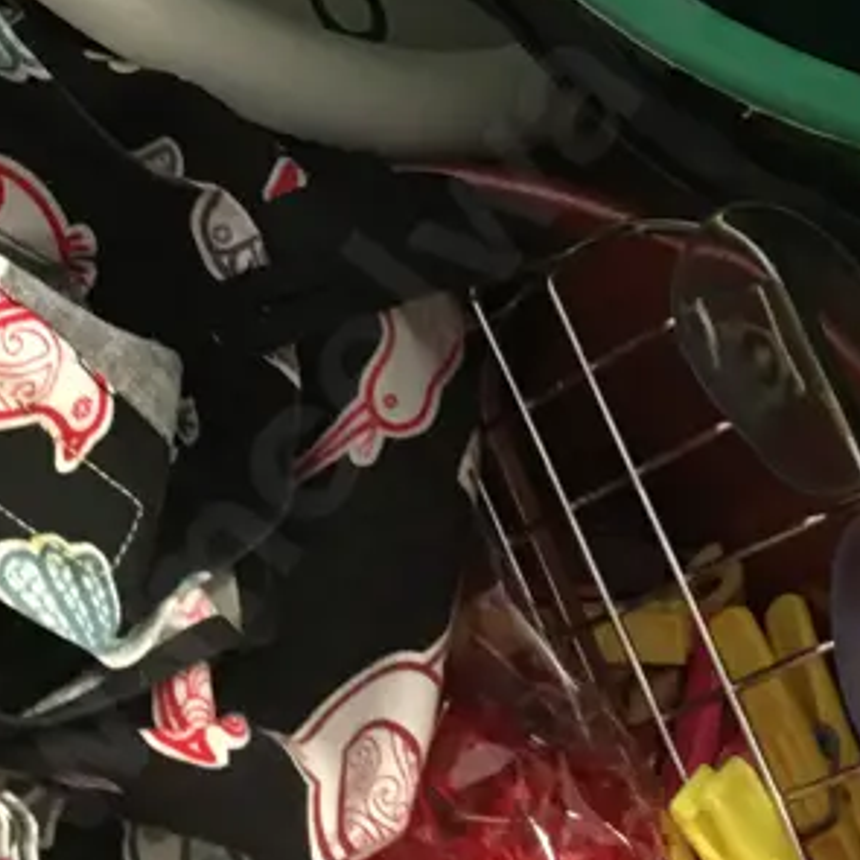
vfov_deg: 18.7
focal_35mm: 89
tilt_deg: -60.5
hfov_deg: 19.3
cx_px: 723
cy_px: -99
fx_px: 2502
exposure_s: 1/10
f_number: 2.2
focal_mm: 4.15
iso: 100
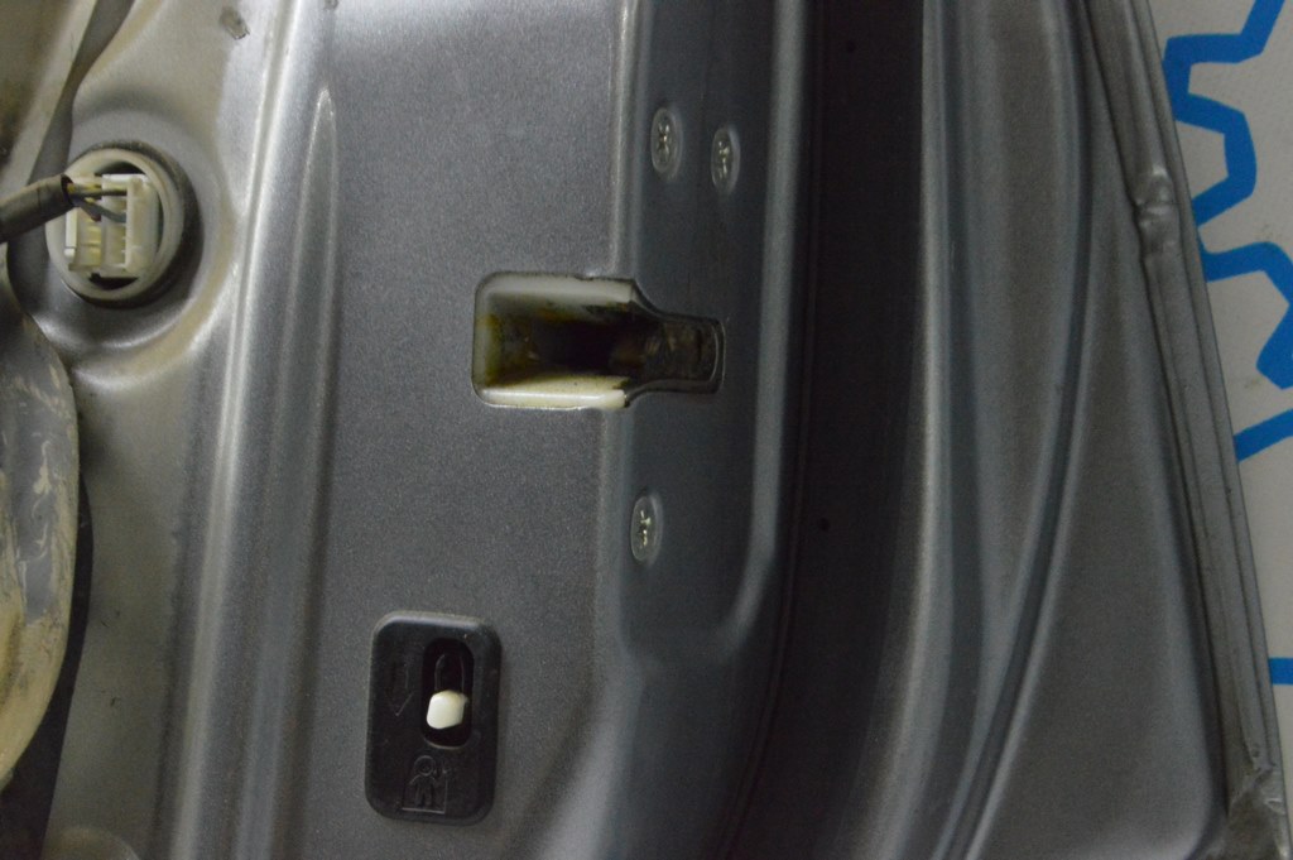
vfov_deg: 19.7
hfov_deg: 29.3
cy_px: 430
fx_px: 2476
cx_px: 646
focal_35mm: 69
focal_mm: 46
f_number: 20
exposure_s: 1/15
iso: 6400
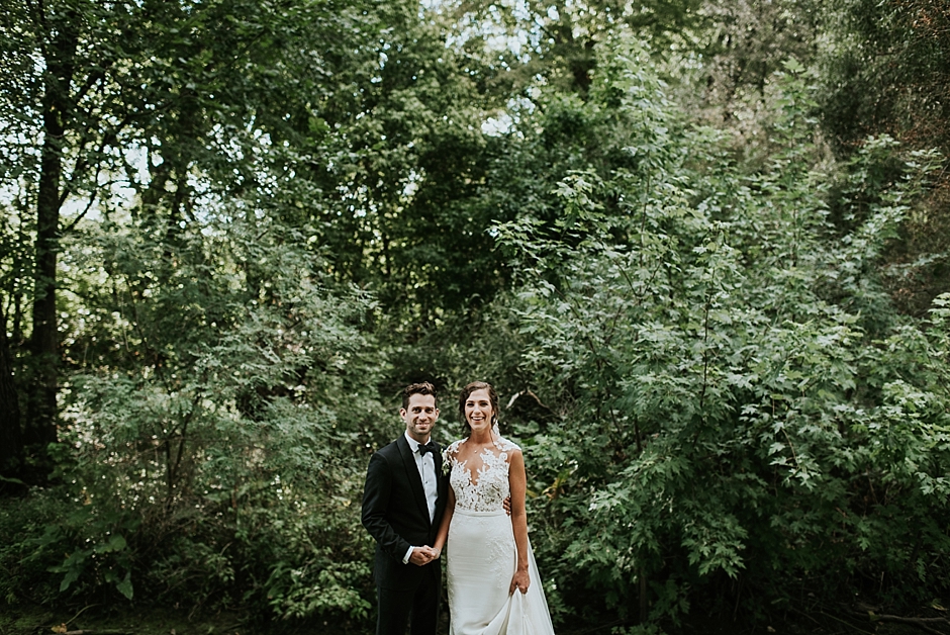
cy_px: 318
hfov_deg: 54.4
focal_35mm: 35
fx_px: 924
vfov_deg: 37.9
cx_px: 475
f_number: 2.2
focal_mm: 35
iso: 320
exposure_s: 1/800
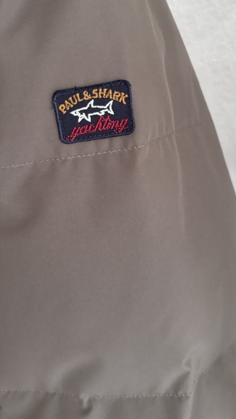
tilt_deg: -17.3
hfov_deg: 34.6
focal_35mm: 34
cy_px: 156
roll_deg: -3.0
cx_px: 106
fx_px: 378
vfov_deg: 57.3
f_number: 1.78
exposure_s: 1/60
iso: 800
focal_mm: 6.76
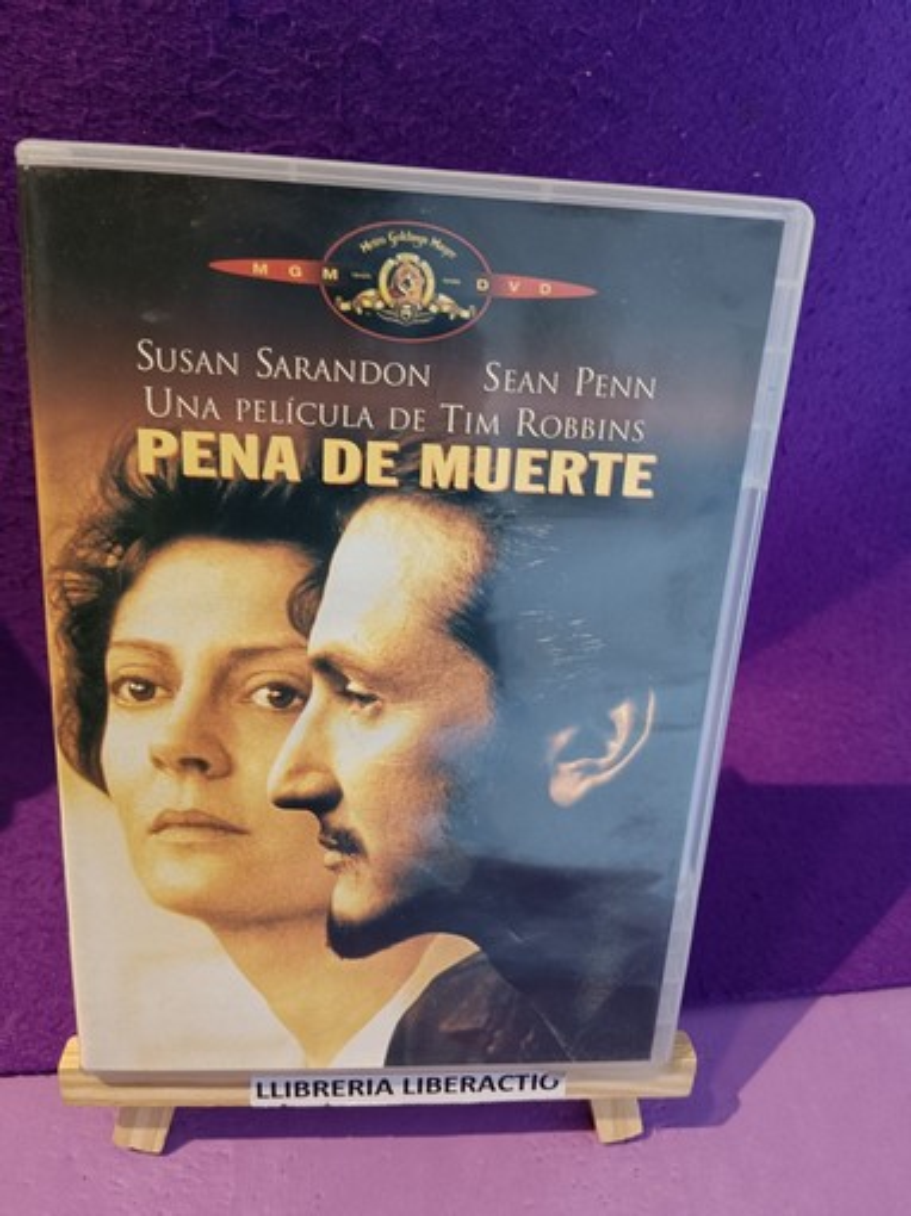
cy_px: 608
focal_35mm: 26
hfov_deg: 53.0
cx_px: 456
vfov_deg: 67.3
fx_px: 913
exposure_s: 1/50
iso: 1230
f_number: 1.8
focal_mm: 3.96
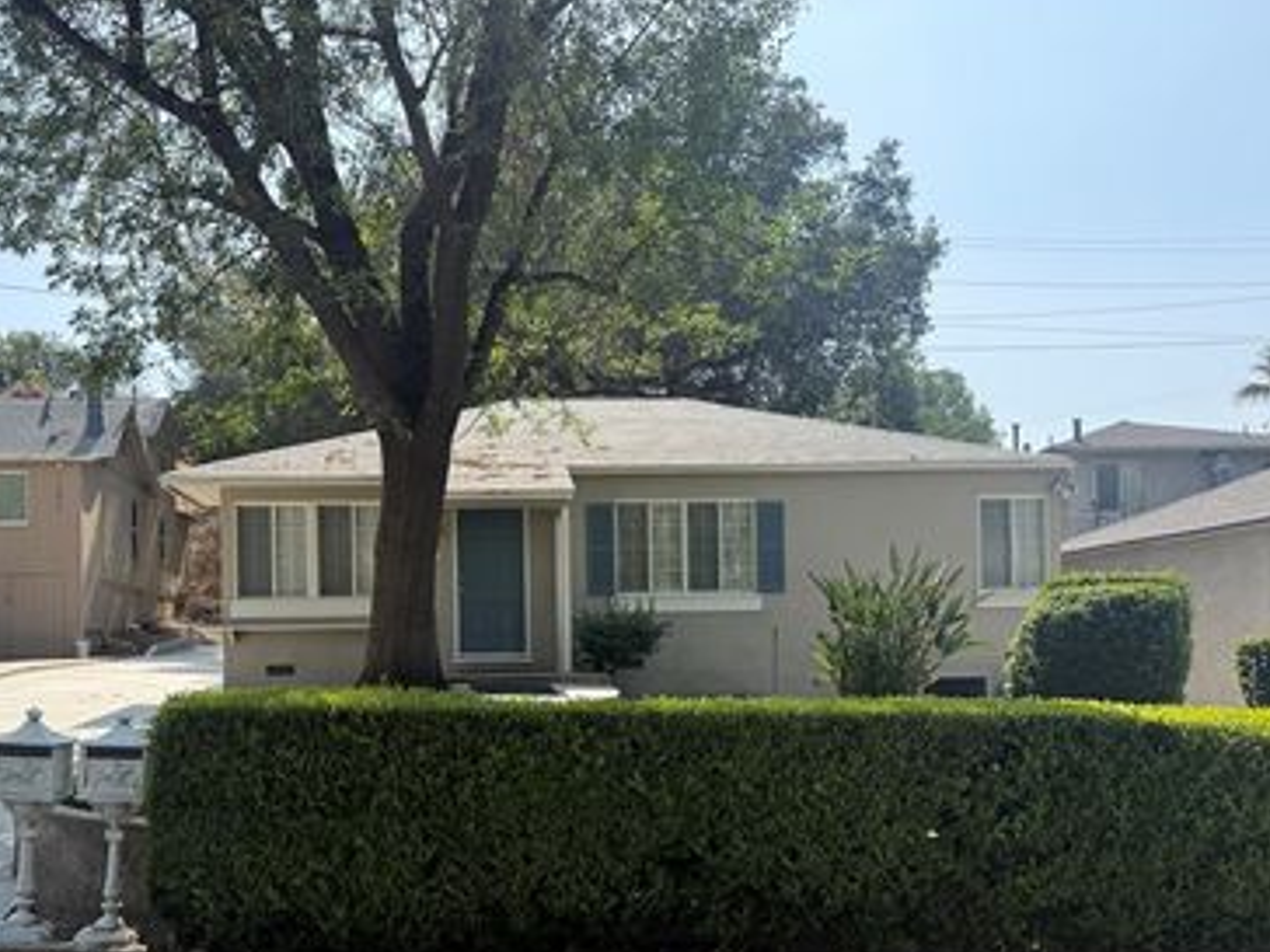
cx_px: 527
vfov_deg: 42.5
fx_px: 1211
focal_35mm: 33
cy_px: 622
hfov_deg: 55.1
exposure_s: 1/3021
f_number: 1.78
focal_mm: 6.76
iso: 100
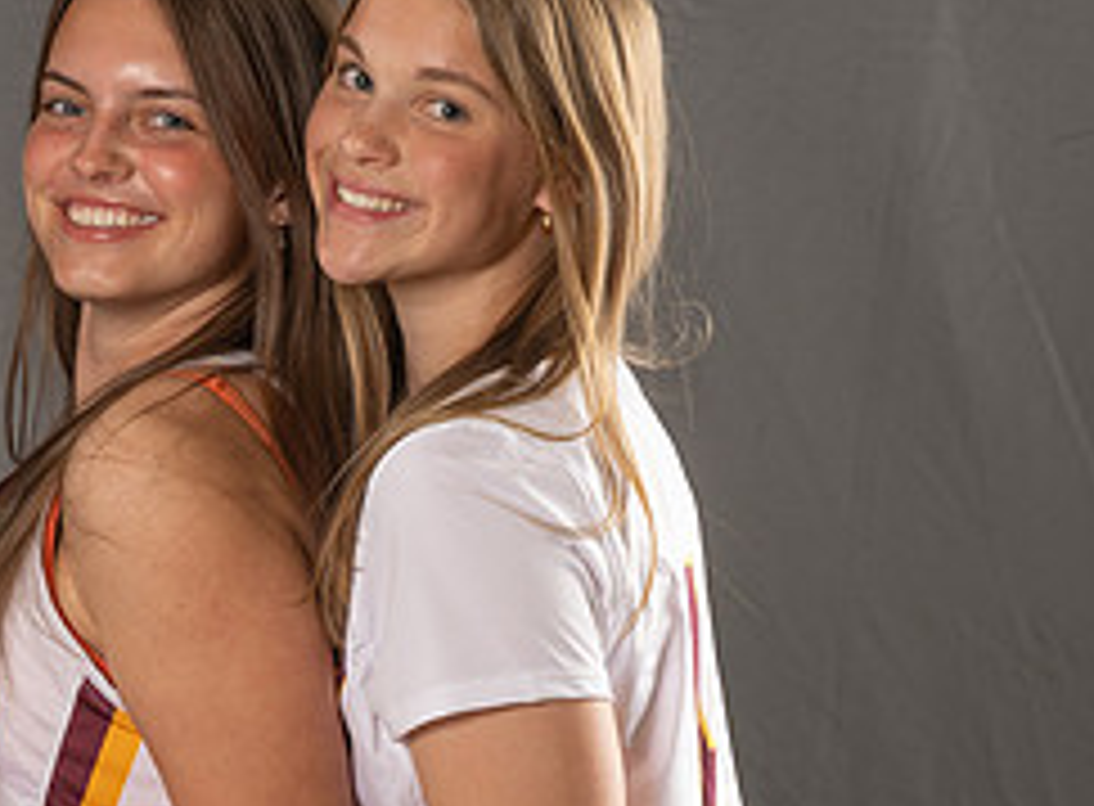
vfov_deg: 3.3
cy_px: 724
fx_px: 14005
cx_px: 302
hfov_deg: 4.5
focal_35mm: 446
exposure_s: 1/160
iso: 125
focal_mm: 130
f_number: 5.6
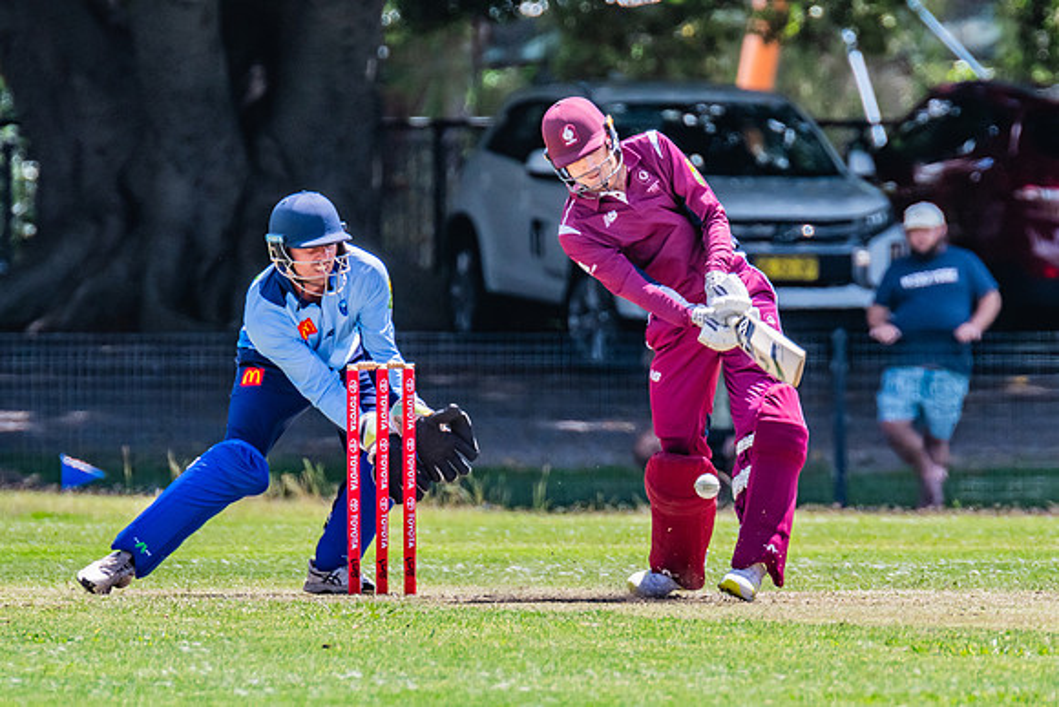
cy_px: 331
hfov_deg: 2.1
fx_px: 28677
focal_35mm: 975
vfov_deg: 1.4
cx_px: 583
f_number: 9
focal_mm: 600
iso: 800
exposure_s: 1/1250
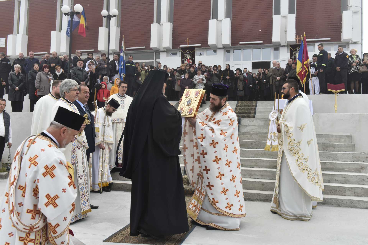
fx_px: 327
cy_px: 122
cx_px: 184
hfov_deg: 58.7
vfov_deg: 41.1
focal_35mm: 32
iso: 500
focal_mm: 32
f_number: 9
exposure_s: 1/160
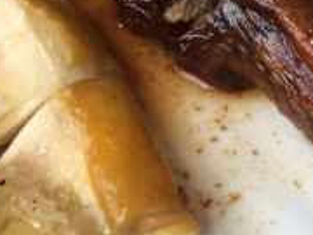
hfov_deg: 17.3
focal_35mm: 113
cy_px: -57
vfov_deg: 12.7
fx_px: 1022
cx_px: 224
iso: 32
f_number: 2.2
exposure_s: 1/50
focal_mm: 4.15
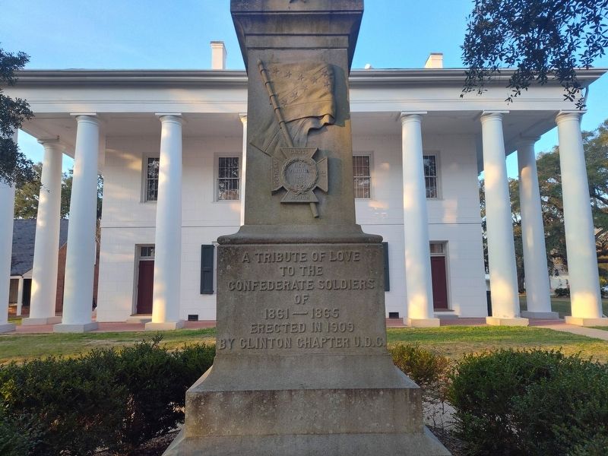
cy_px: 228
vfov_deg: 58.9
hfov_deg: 73.9
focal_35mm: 23
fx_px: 404
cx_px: 304
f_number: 1.8
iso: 100
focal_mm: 5.56
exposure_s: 1/245
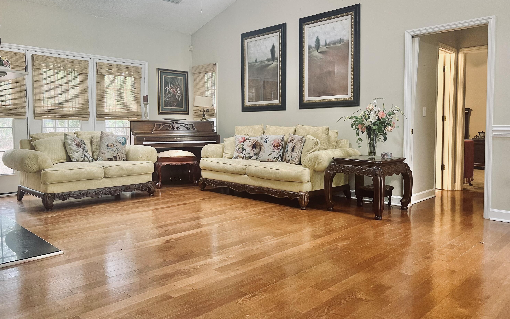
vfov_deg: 44.5
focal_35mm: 28
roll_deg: +0.6
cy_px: 148
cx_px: 252
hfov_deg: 66.5
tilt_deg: -4.0
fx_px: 389
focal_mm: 5.7
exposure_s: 1/60
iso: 160
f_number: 1.5
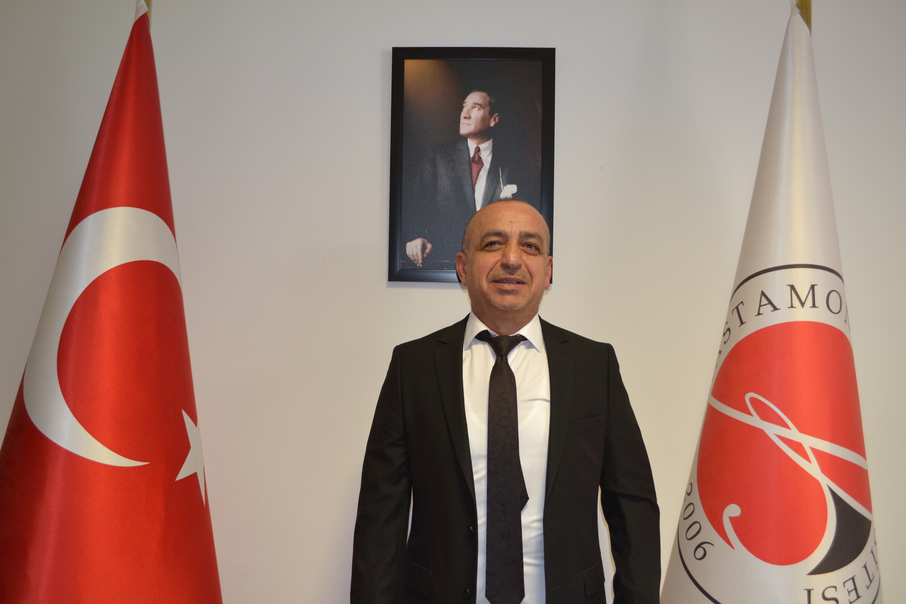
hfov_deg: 61.9
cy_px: 302
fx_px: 755
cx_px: 453
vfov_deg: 43.6
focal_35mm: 30
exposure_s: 1/30
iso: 360
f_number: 3.8
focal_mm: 20
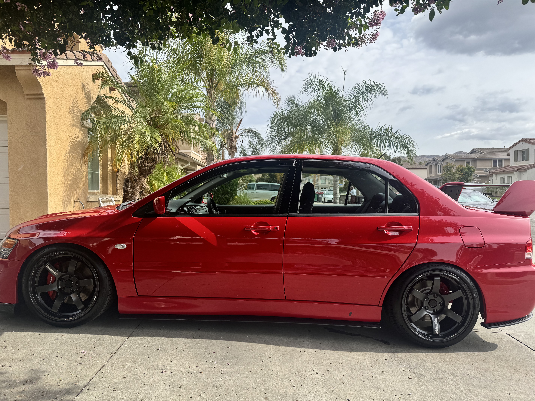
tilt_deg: -1.2
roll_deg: +0.3
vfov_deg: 56.8
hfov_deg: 71.6
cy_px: 200
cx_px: 268
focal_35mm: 24
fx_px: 371
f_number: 1.78
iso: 80
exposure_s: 1/2833
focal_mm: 6.76
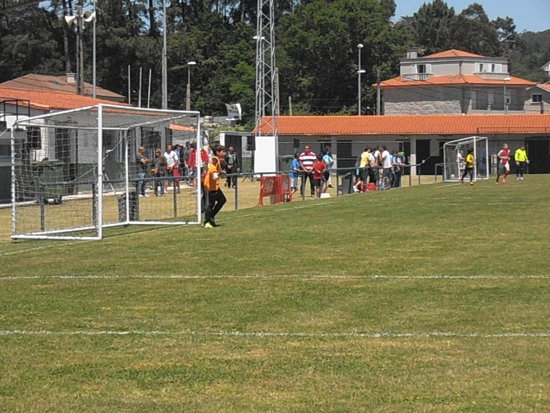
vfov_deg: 10.7
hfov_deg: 14.3
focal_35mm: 138
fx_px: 2193
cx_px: 275
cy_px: 206
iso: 400
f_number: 15
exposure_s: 1/320
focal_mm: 24.39
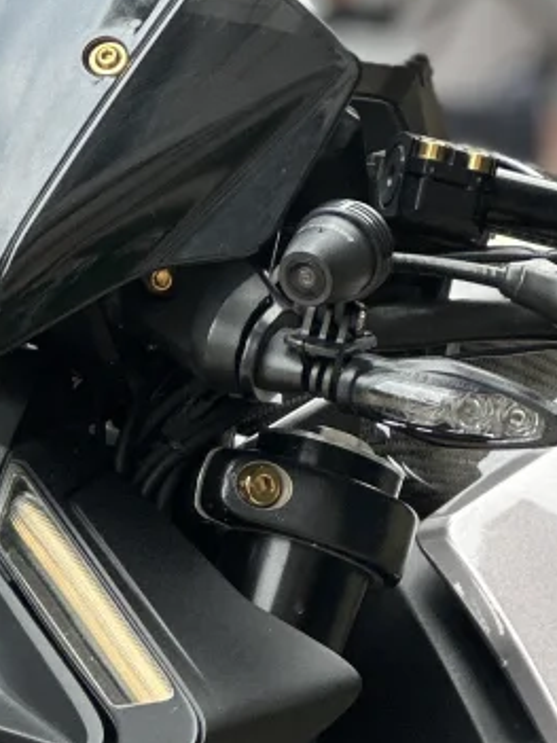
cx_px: 140
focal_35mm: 316
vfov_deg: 6.3
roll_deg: -2.0
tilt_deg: -8.3
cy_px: 688
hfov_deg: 4.7
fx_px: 6784
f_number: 2.8
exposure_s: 1/121
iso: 50
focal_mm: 9
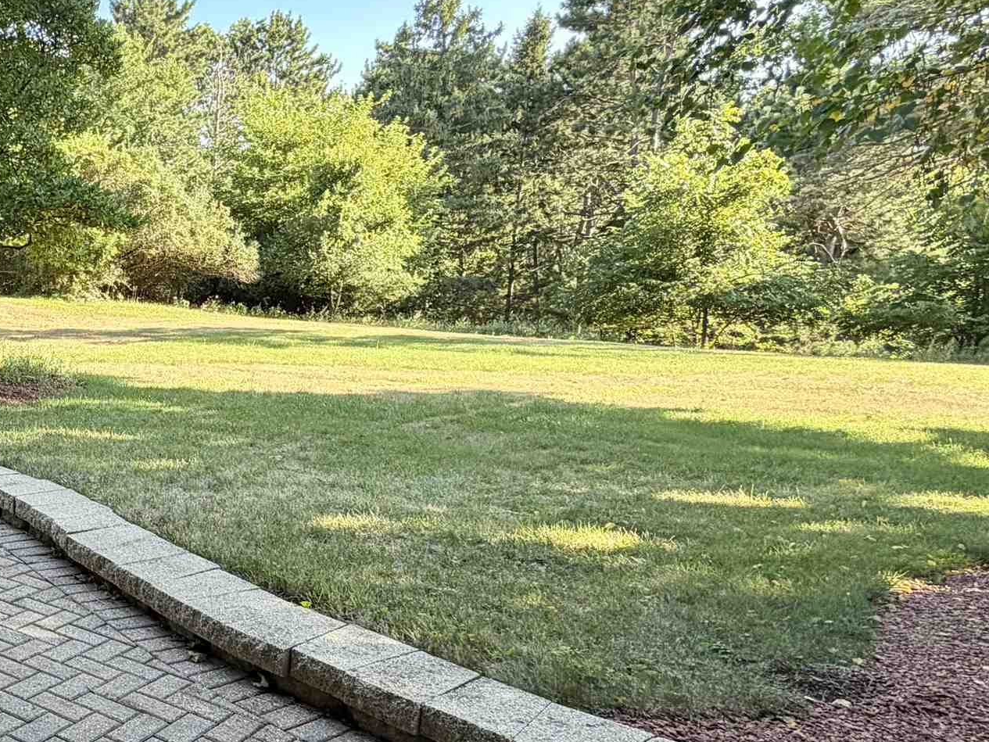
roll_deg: -0.6
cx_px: -12
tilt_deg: -11.0
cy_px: 433
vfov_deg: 41.7
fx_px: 971
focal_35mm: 34
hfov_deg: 45.2
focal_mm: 2.22
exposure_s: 1/166
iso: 50
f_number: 2.2
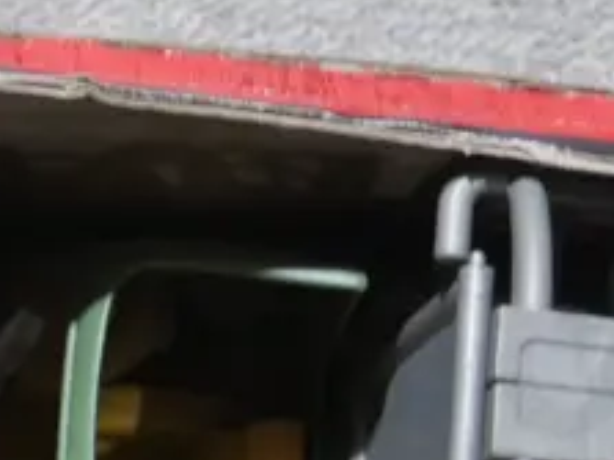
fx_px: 3421
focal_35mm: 193
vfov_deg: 7.4
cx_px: -143
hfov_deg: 10.1
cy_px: 898
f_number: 4.6
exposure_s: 1/60
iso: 1600
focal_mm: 21
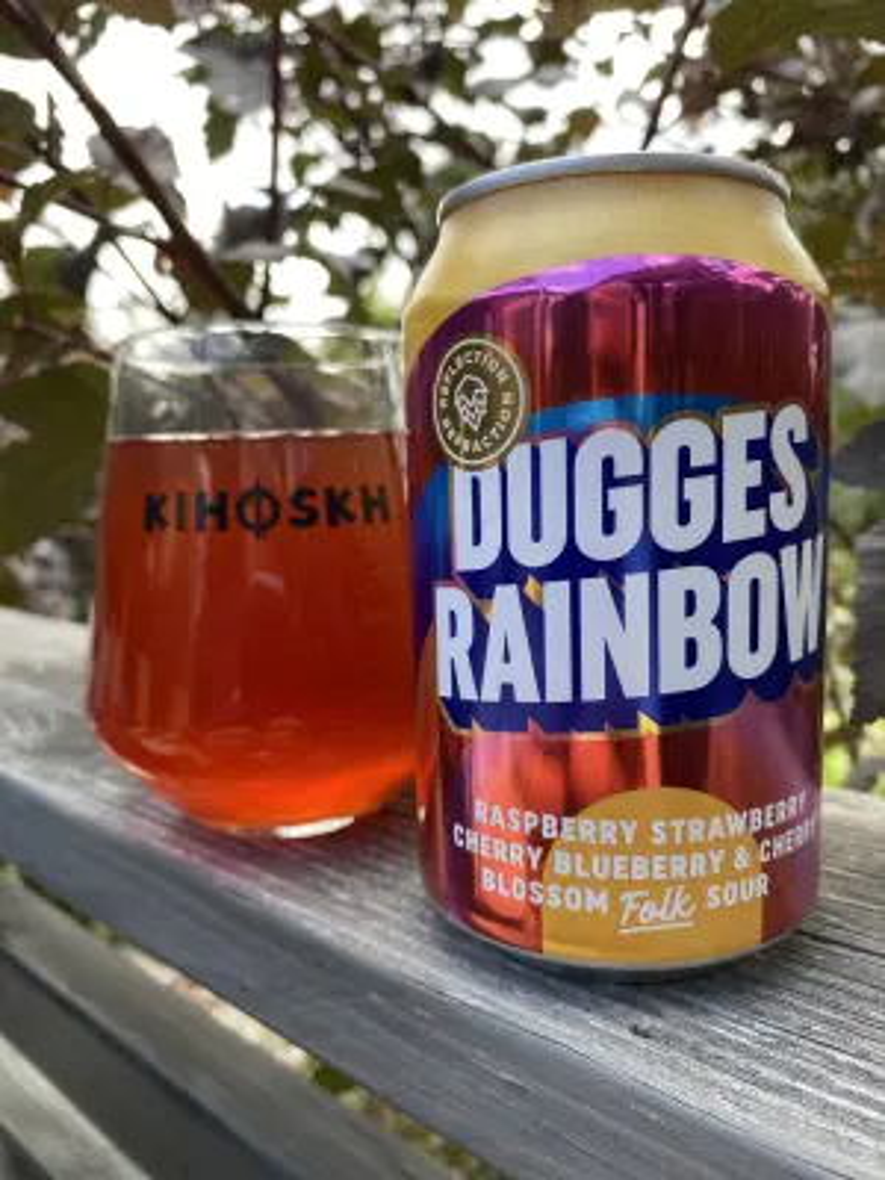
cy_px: 590
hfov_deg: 54.9
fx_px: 852
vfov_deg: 69.4
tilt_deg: -6.9
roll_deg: +2.4
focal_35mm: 25
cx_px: 442
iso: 32
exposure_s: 1/122
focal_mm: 4.25
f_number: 1.8
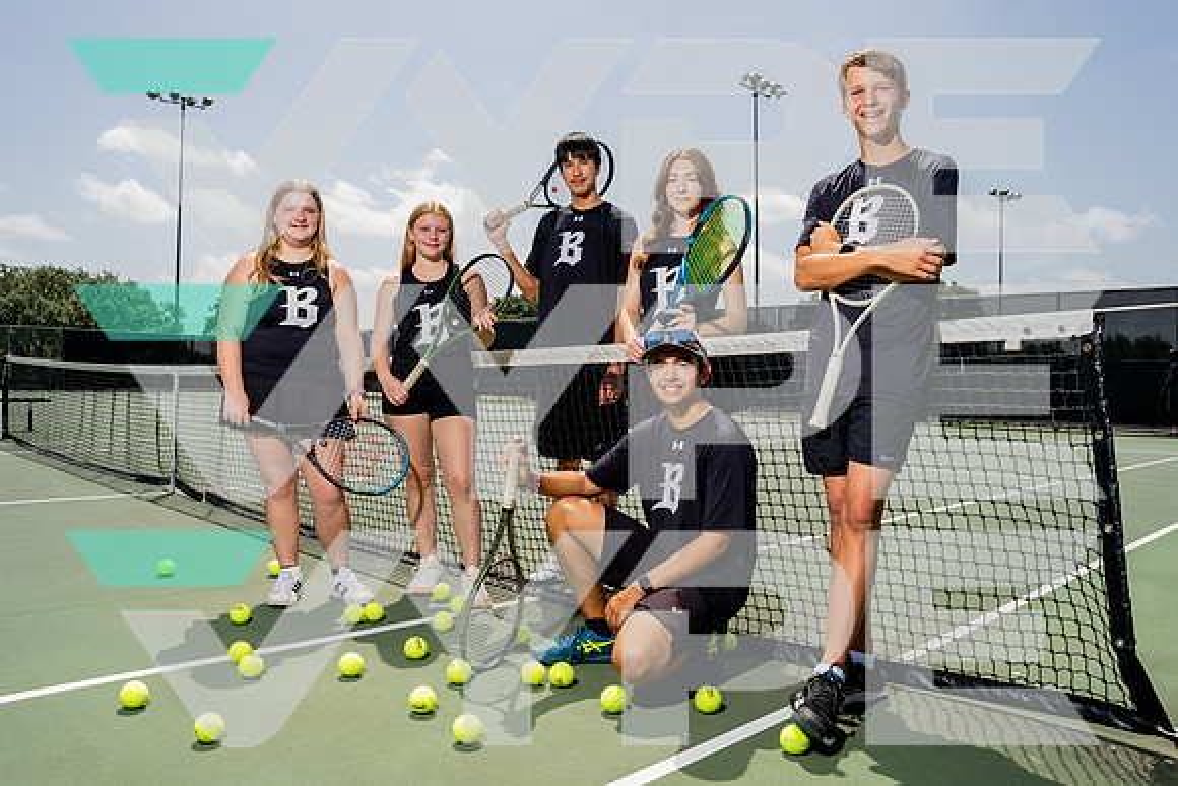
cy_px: 387
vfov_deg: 47.5
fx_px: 893
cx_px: 582
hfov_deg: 66.8
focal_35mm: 27
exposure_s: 1/640
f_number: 8
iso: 100
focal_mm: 25
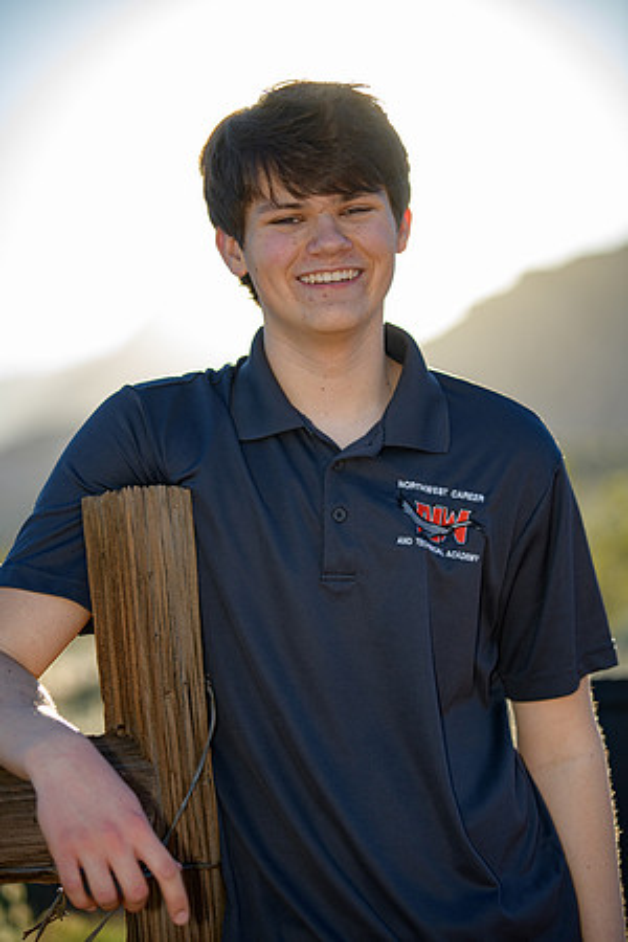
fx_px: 2669
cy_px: 471
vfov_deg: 20.0
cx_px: 314
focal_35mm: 102
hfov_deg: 13.4
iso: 250
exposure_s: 1/1250
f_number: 2.8
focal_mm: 102
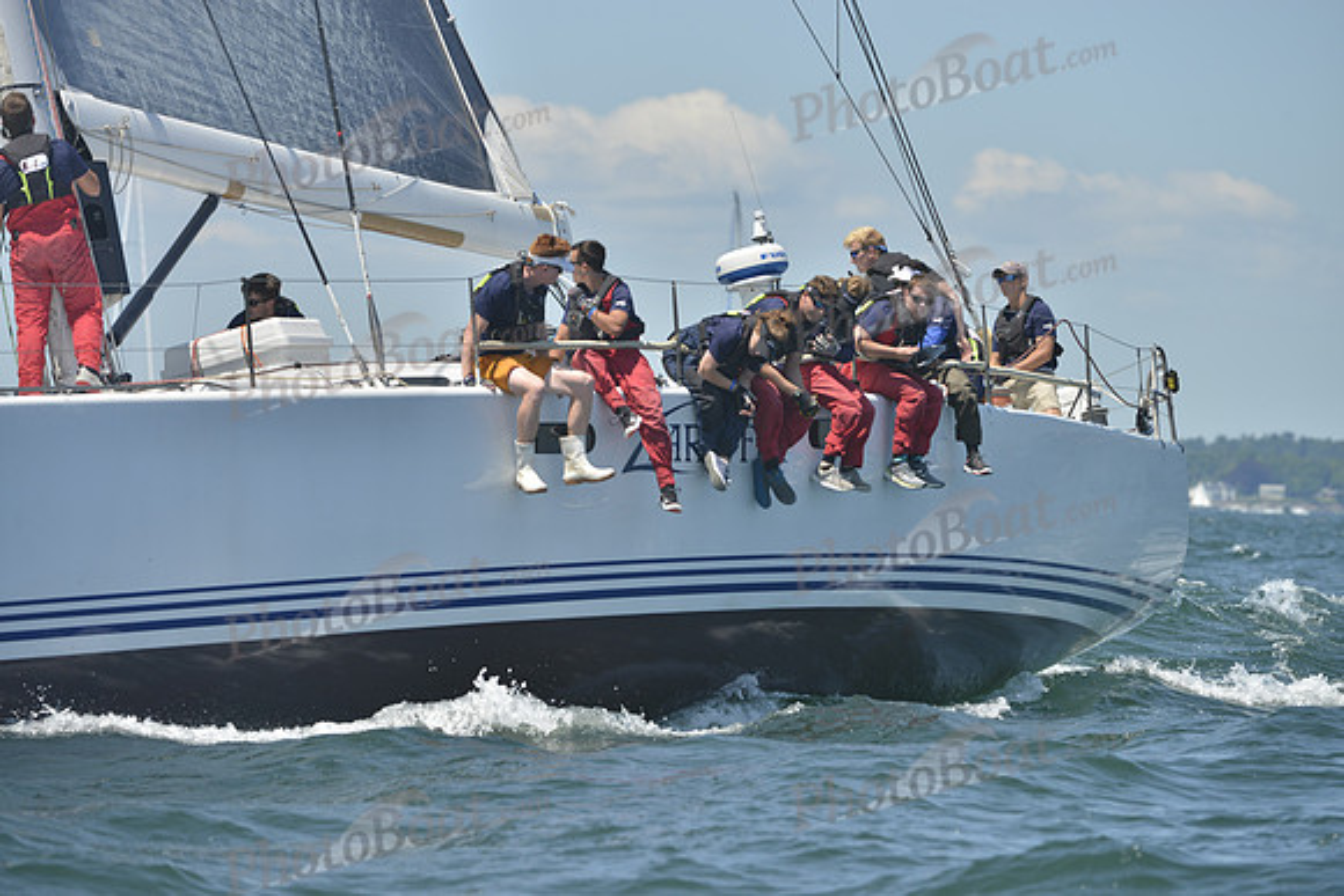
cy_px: 448
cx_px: 672
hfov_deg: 7.1
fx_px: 10829
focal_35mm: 290
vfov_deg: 4.7
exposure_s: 1/1000
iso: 280
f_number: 7.1
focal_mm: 290
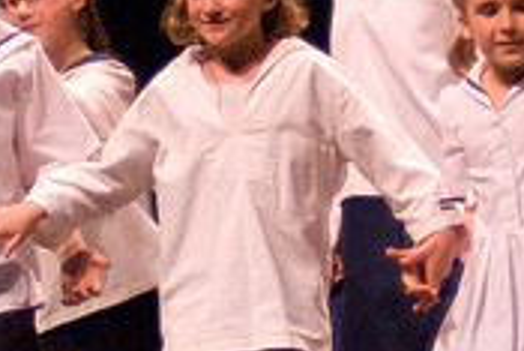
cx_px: 422
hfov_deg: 7.1
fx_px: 4210
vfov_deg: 4.8
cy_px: 120
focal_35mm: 289
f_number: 2.8
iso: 1600
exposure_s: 1/250
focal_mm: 58
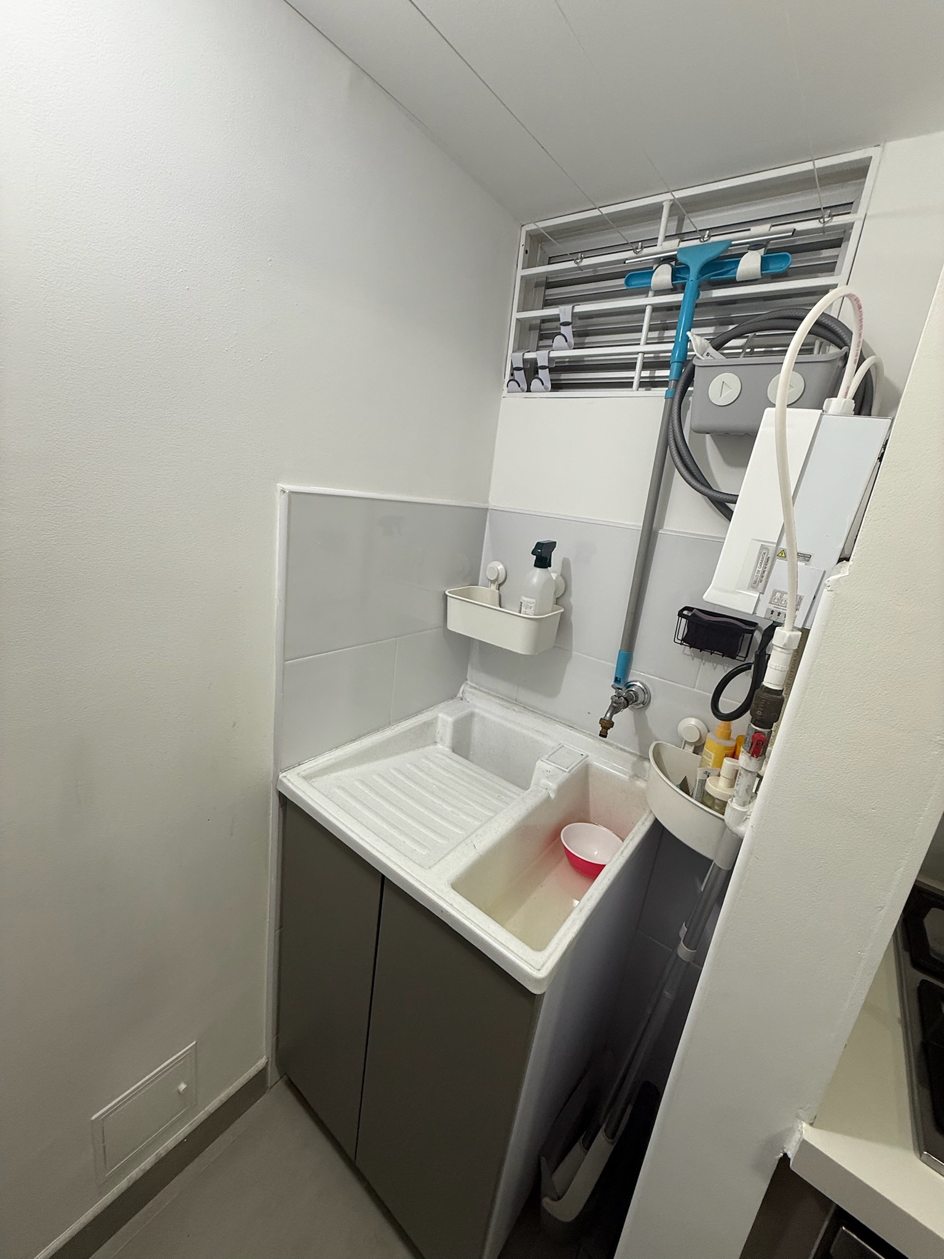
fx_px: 509
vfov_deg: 102.1
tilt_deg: -15.7
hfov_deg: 85.7
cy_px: 630
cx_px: 472
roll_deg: -6.8
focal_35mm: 14
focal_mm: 2.22
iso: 160
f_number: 2.2
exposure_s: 1/120
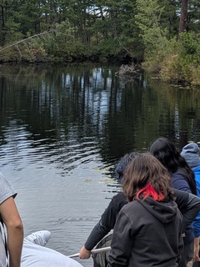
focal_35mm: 60
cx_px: 143
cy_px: 48
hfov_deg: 24.2
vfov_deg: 31.3
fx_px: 462
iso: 29
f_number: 1.7
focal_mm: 4.53
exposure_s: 1/1080
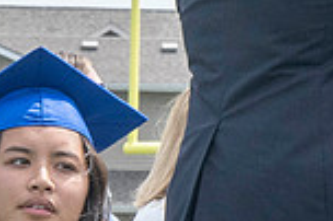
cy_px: 364
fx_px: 6394
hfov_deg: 3.0
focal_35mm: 692
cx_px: -241
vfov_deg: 2.0
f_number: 13
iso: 200
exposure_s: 1/250
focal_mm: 70
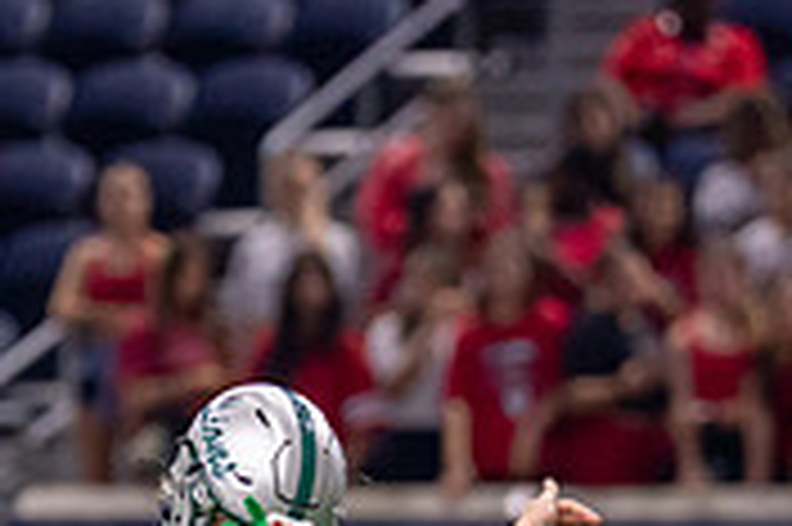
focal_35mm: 991
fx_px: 21781
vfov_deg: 1.4
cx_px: 224
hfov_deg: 2.1
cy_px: 708
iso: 2500
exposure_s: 1/1000
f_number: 2.8
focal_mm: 200
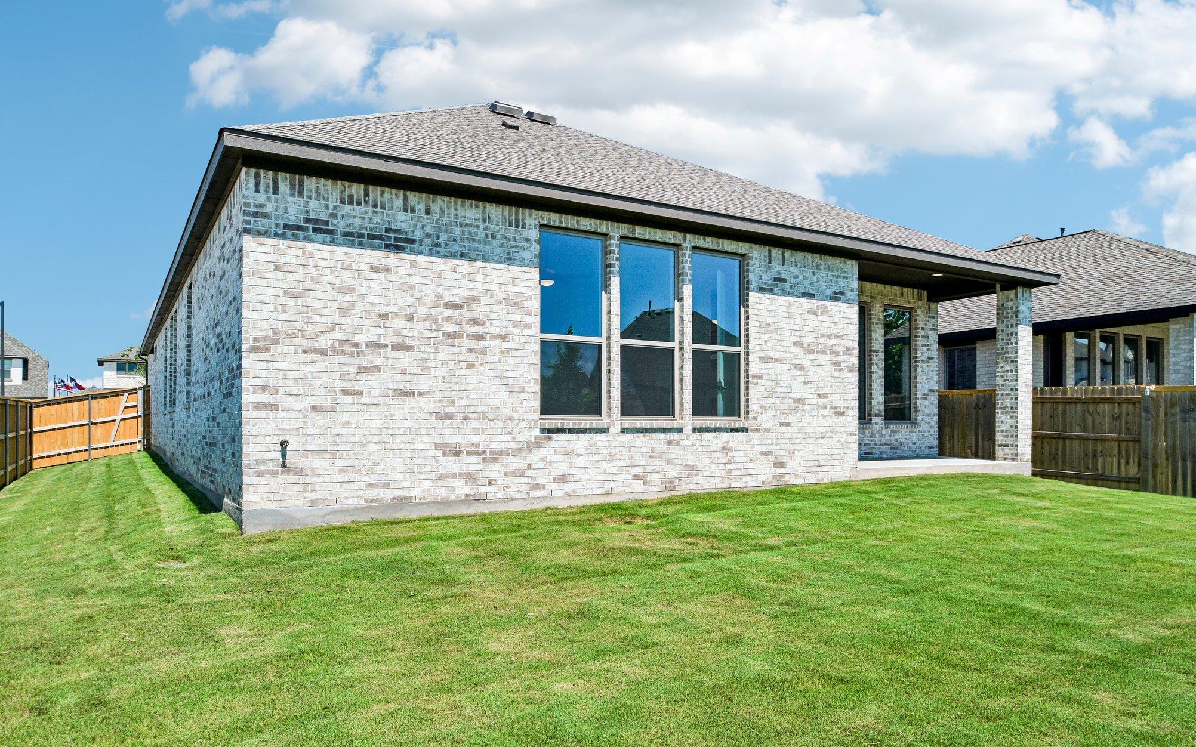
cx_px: 606
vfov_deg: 49.2
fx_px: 815
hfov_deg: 72.5
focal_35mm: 25
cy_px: 401
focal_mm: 16
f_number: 8
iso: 400
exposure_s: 1/1250
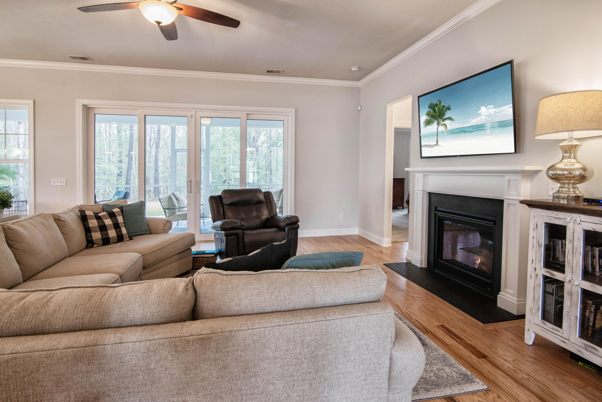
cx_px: 301
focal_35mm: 18
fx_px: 301
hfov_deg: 90.0
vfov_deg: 67.4
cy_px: 201
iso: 320
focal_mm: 18
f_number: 7.1
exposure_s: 1/8
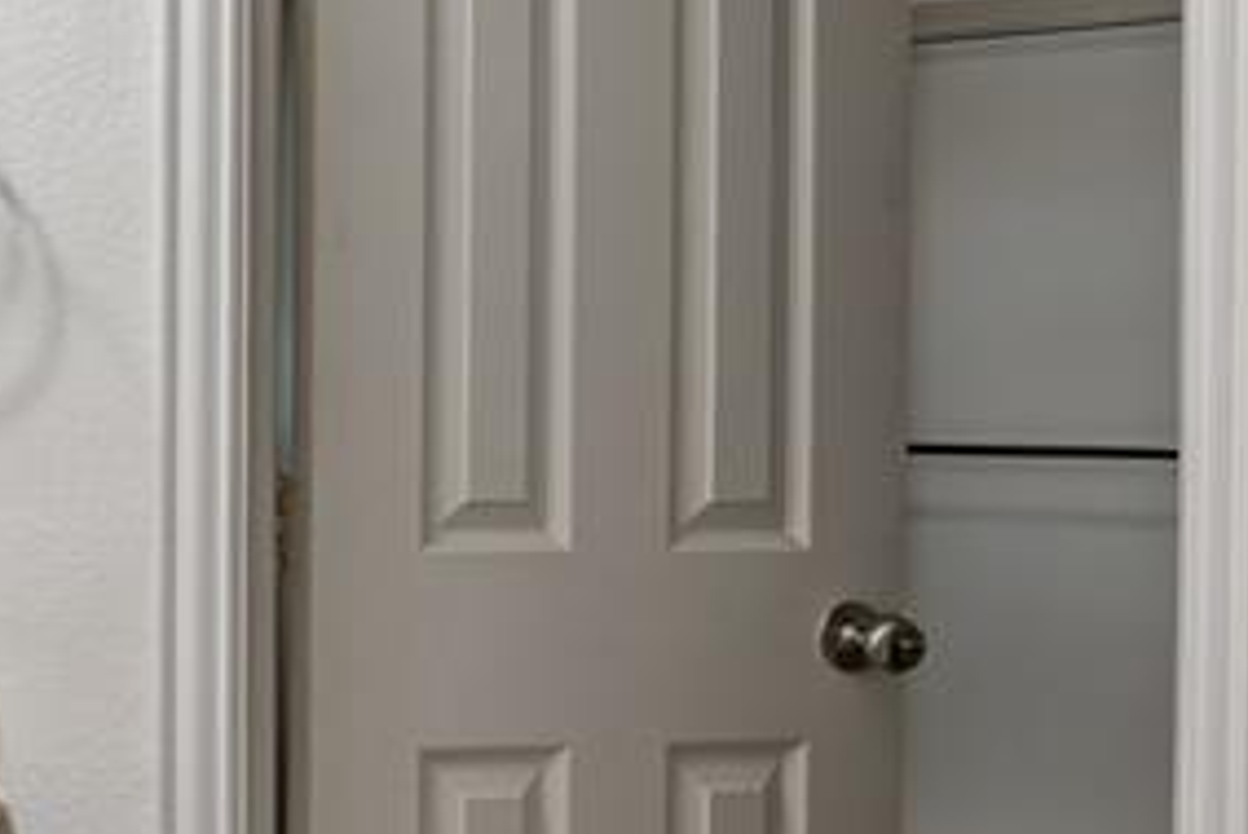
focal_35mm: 47
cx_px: -423
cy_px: 472
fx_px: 1630
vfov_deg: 28.7
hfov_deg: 31.2
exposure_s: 1/4
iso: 100
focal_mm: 13
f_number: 9
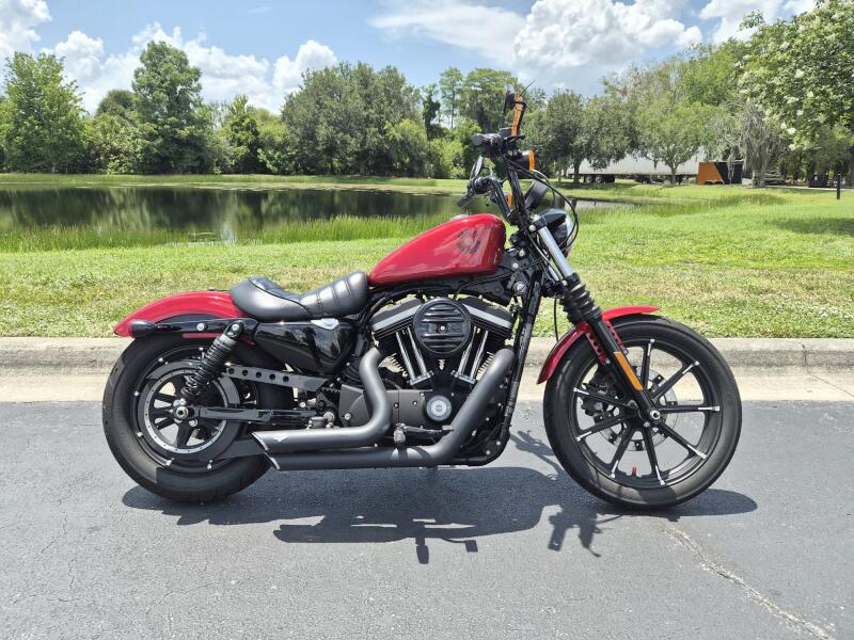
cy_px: 320
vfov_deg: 58.9
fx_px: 567
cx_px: 427
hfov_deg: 73.9
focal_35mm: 23
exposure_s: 1/3216
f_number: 1.8
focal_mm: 5.4
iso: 80
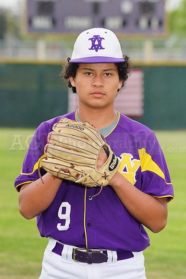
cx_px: 93
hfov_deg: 5.4
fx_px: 1983
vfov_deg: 8.0
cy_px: 140
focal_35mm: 256
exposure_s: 1/250
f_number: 9
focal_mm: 256
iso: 200
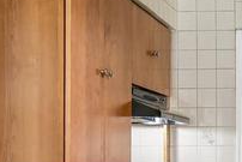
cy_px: 174
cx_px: 320
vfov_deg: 12.6
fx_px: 720
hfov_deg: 17.8
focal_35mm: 107
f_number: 8
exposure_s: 1/15
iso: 400
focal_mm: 15
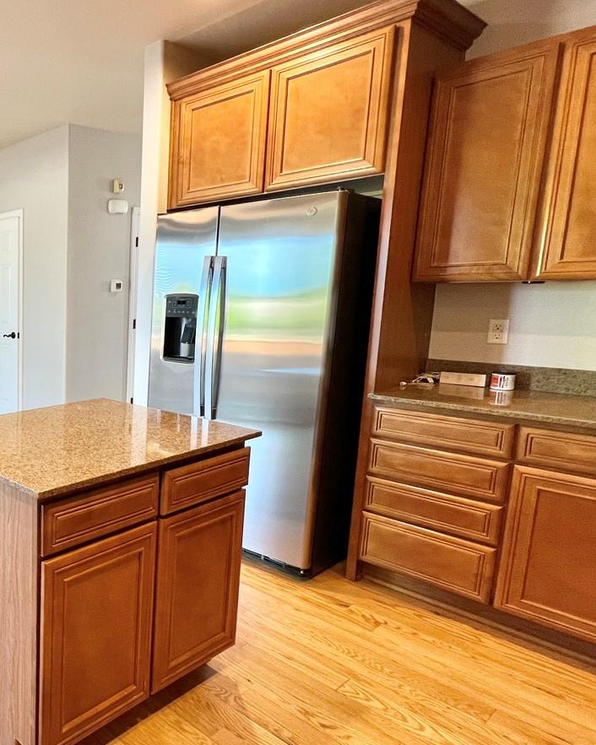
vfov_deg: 72.6
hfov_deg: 46.4
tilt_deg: -8.7
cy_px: 377
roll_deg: +1.8
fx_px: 507
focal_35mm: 23
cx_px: -47
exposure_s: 1/60
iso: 125
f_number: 1.8
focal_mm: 1.57
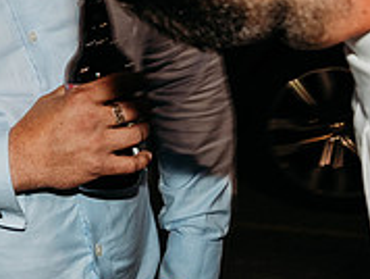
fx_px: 1006
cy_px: -24
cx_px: -89
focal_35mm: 94
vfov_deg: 15.4
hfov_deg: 19.5
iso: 640
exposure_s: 1/40
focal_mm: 20
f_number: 5
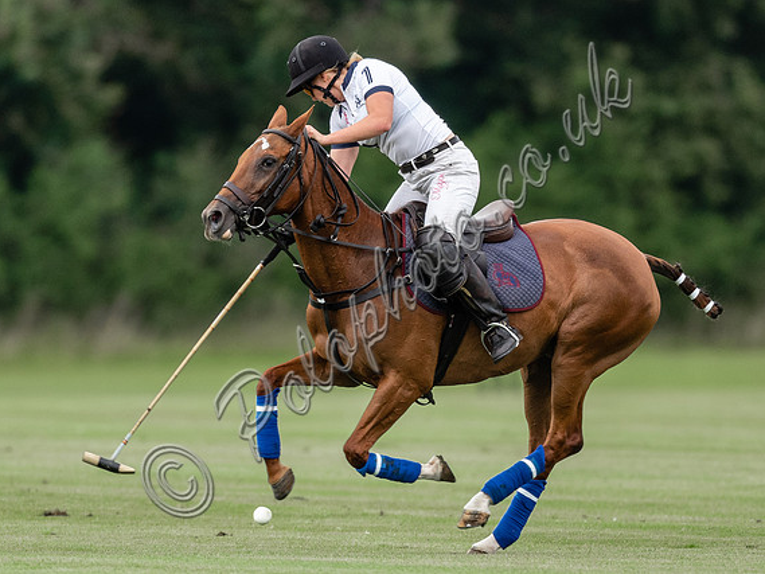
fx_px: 24381
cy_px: 390
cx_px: 467
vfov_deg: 1.3
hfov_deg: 1.8
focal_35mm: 1103
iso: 800
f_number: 4
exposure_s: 1/1600
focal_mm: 500
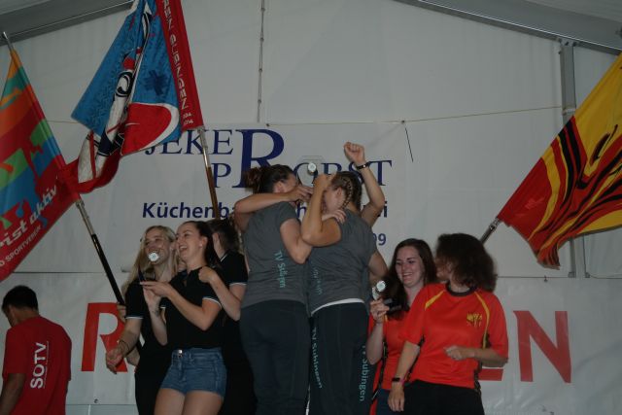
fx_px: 864
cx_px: 311
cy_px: 208
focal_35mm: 50
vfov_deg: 27.0
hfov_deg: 39.6
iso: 400
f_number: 4.5
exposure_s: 1/50
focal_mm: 33
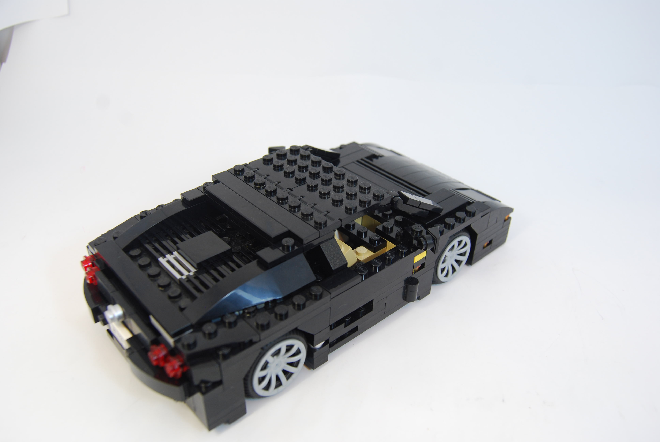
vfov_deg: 43.7
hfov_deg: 61.9
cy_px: 221
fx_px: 551
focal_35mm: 30
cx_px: 330
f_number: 5.6
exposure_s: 1/60
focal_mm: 20
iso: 200
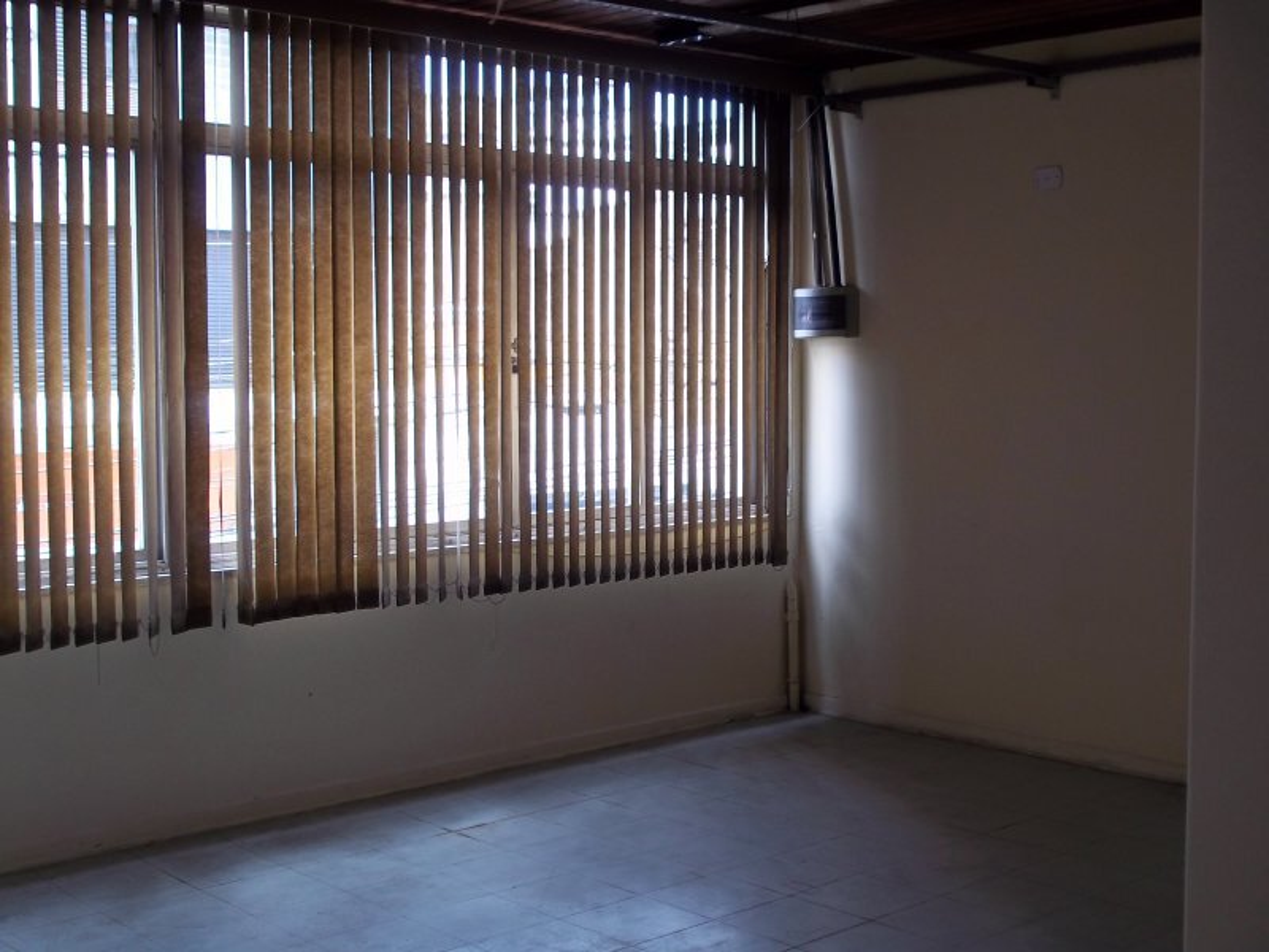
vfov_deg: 31.5
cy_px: 476
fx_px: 1686
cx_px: 634
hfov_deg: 41.2
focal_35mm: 46
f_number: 3.5
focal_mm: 8.2
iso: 80
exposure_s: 1/40
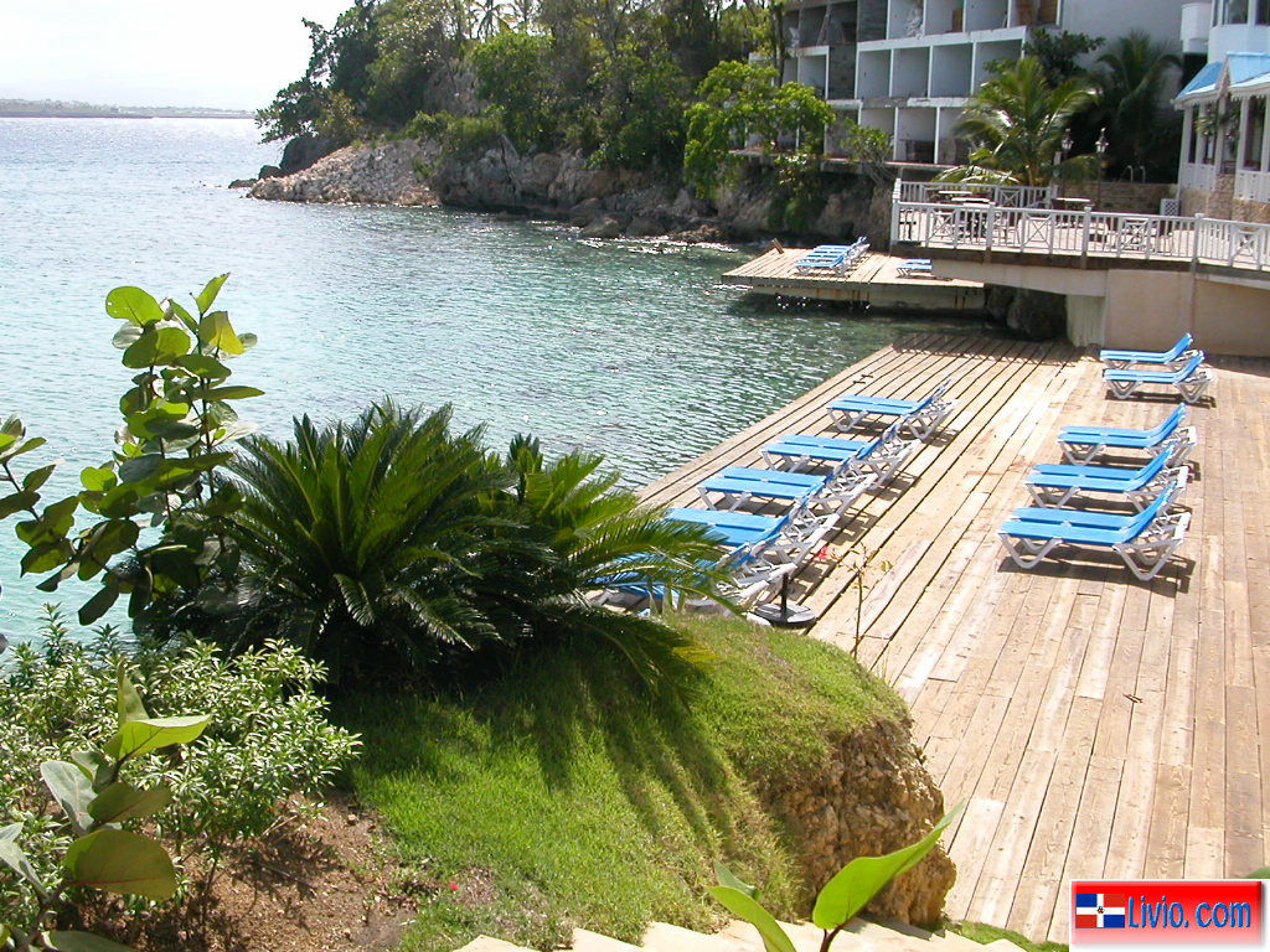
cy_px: 476
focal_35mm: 43
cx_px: 635
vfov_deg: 33.6
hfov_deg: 43.9
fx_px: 1578
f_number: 2.9
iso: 100
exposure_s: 1/934
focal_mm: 6.6
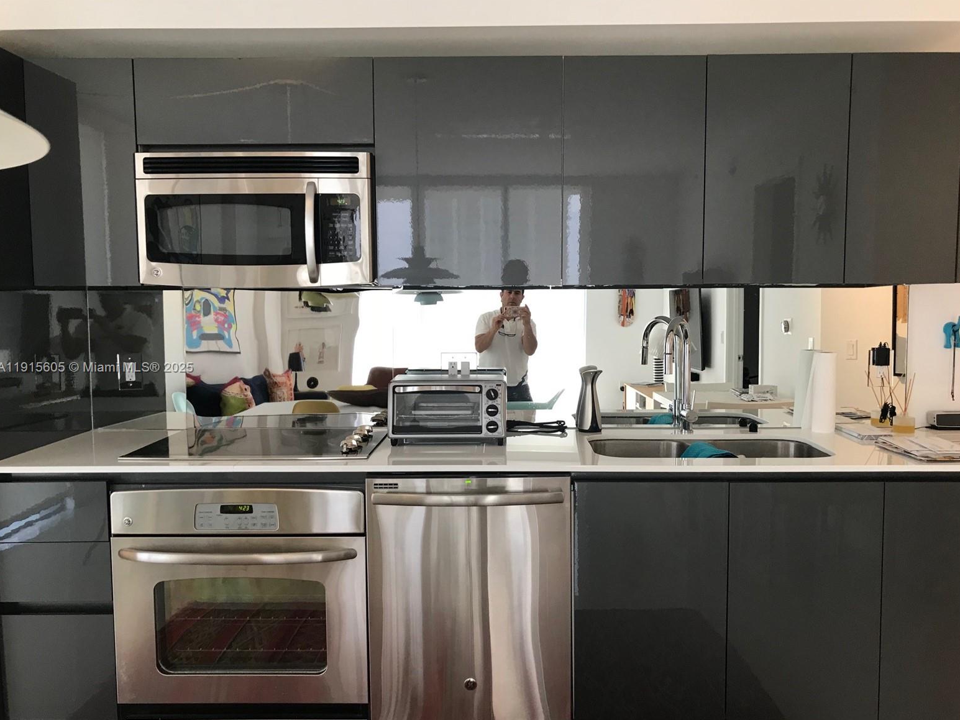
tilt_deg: -6.4
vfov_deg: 48.2
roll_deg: +0.6
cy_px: 368
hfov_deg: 61.6
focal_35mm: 29
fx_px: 804
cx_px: 491
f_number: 1.8
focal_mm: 3.99
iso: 32
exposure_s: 1/24
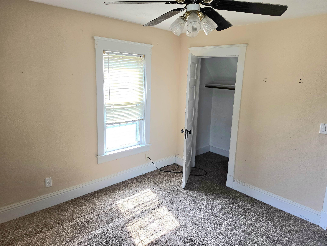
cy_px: 123
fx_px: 217
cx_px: 164
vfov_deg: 58.9
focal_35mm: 23
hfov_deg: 73.9
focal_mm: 6.5
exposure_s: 1/120
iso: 16
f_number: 1.4
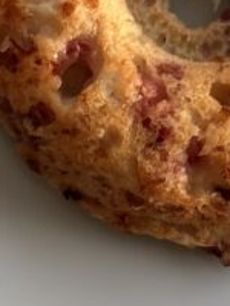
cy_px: 373
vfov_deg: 8.0
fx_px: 2179
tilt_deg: -86.0
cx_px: -101
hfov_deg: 6.0
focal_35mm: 246
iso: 80
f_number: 1.78
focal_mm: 6.76
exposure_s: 1/663
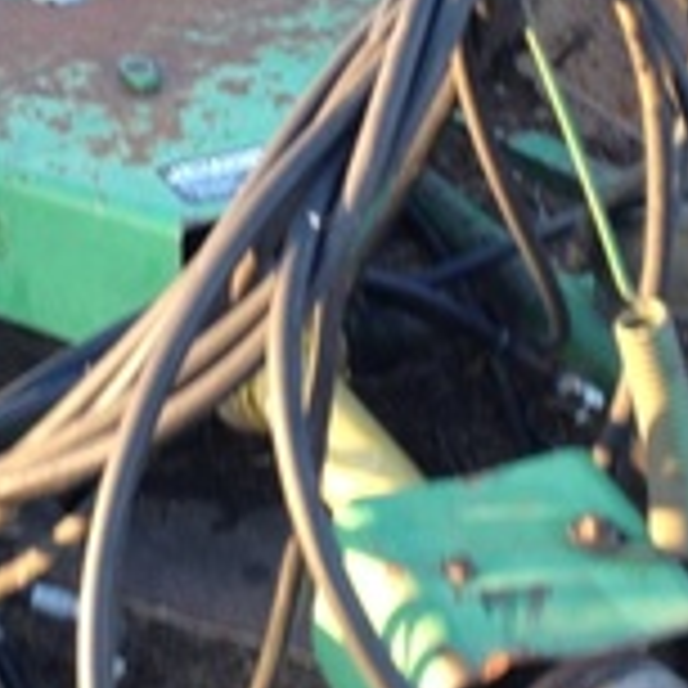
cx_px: 193
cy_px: 85
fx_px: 2473
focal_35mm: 110
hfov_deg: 15.8
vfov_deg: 15.7
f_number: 2.4
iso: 50
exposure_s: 1/60
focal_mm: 4.28
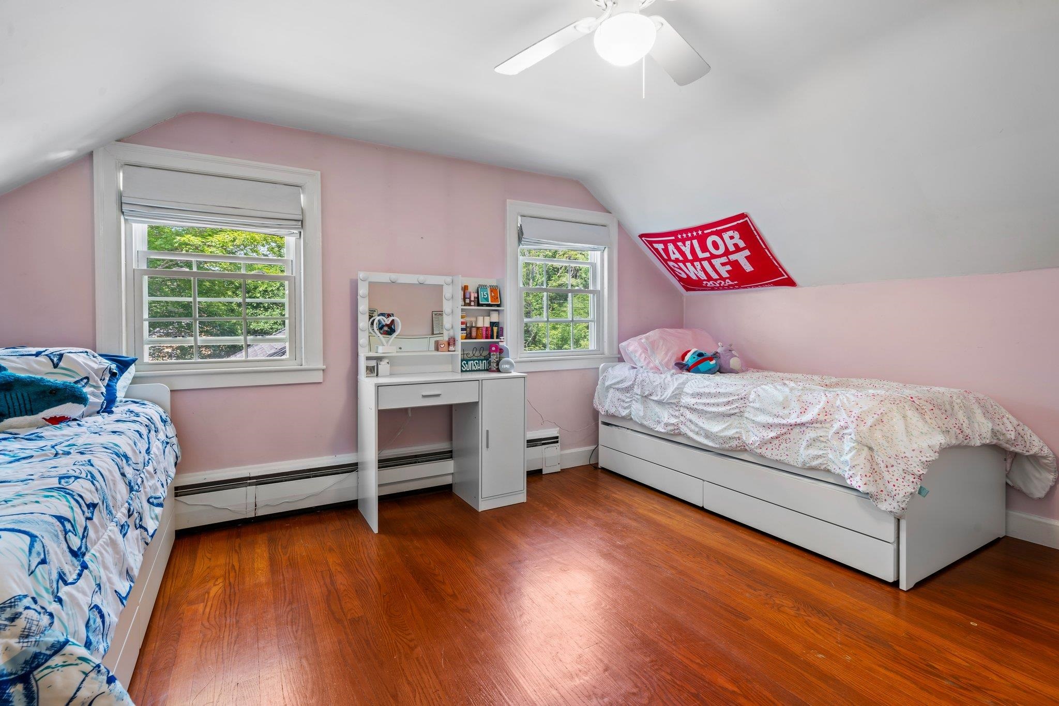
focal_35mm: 16
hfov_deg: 96.7
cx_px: 530
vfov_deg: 73.8
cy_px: 353
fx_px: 471
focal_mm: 16
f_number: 9
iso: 100
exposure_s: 4
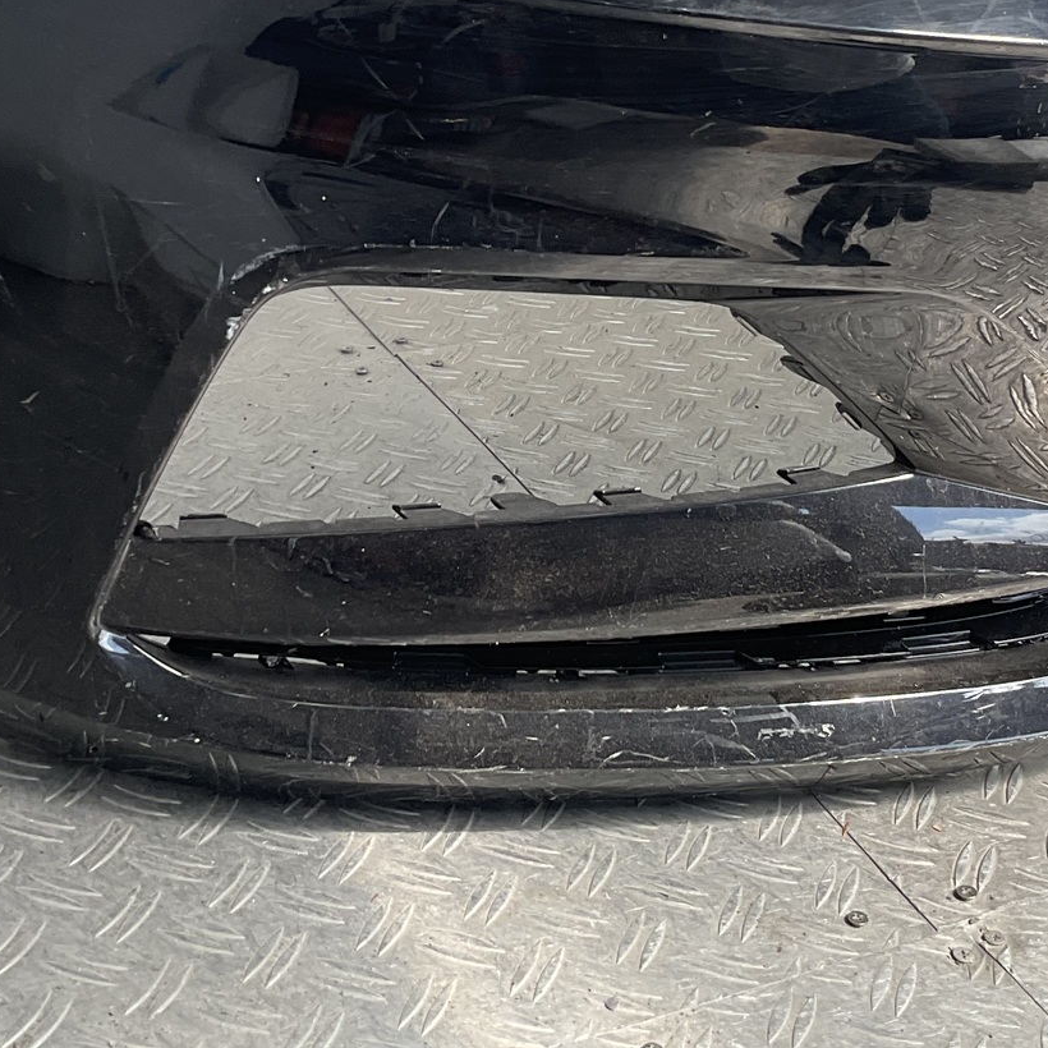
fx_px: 2158
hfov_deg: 27.3
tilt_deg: -21.0
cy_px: 216
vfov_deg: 26.8
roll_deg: -5.3
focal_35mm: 63
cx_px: 617
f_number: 1.8
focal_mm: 3
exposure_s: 1/254
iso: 16
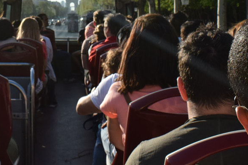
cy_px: -16
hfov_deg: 27.1
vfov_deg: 17.8
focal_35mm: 74
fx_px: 510
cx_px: 78
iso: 400
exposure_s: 1/500
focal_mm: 18
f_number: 11
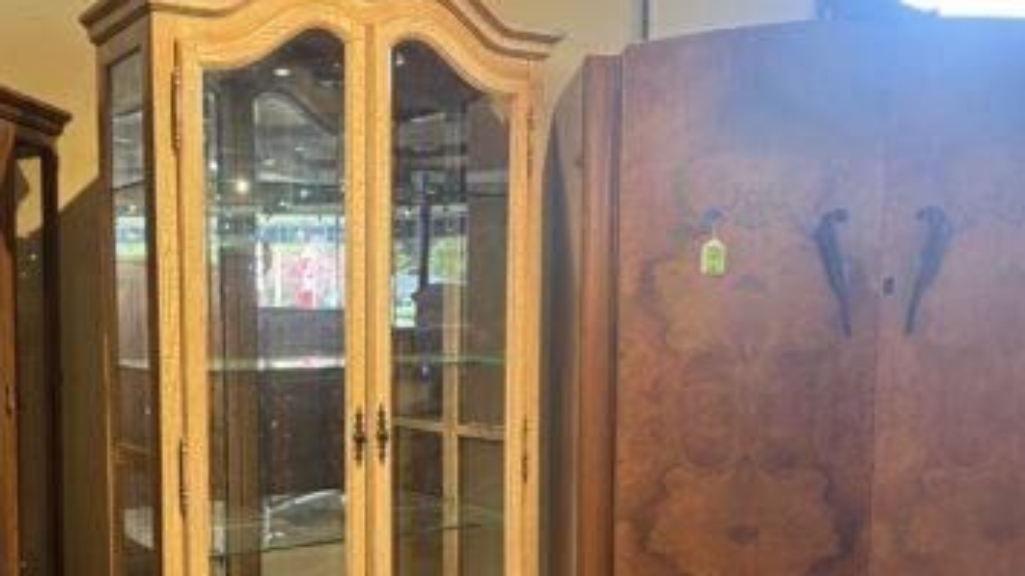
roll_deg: -0.8
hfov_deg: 49.4
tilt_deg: -5.8
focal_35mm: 40
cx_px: 324
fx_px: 1087
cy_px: 424
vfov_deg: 29.3
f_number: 1.6
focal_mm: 5.96
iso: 160
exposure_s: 1/60
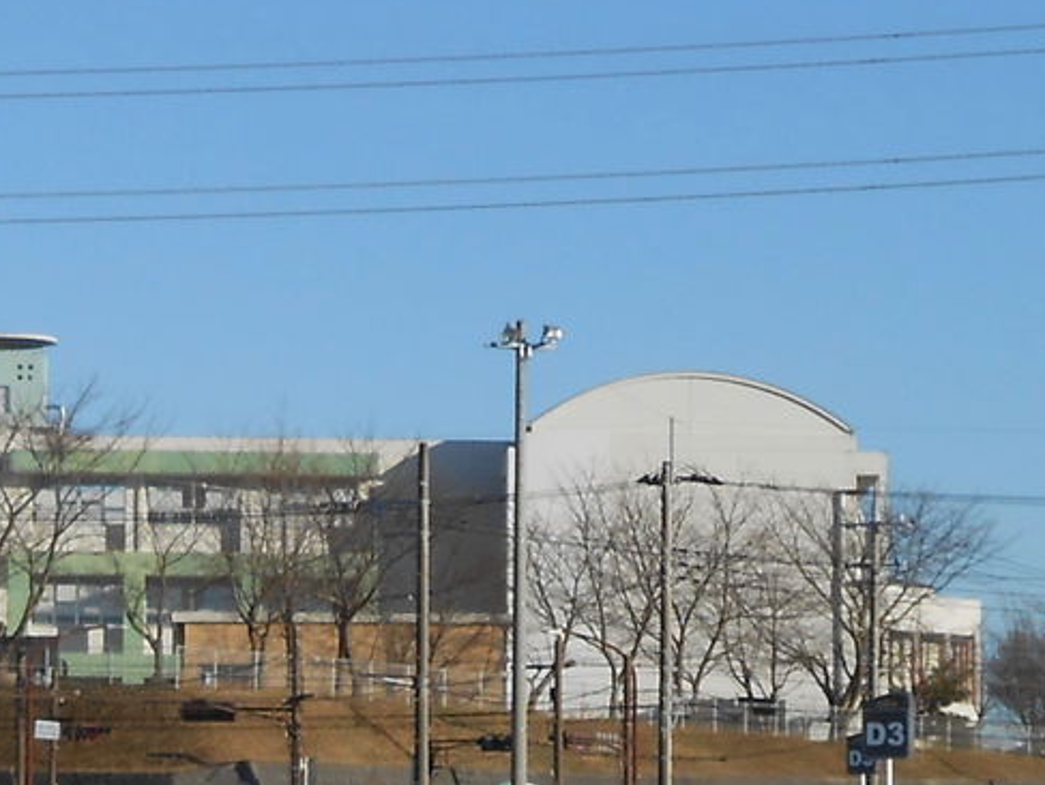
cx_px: -300
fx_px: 5831
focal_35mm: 193
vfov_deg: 7.7
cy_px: 367
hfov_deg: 10.0
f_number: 4.8
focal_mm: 8.8
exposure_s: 1/640
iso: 80
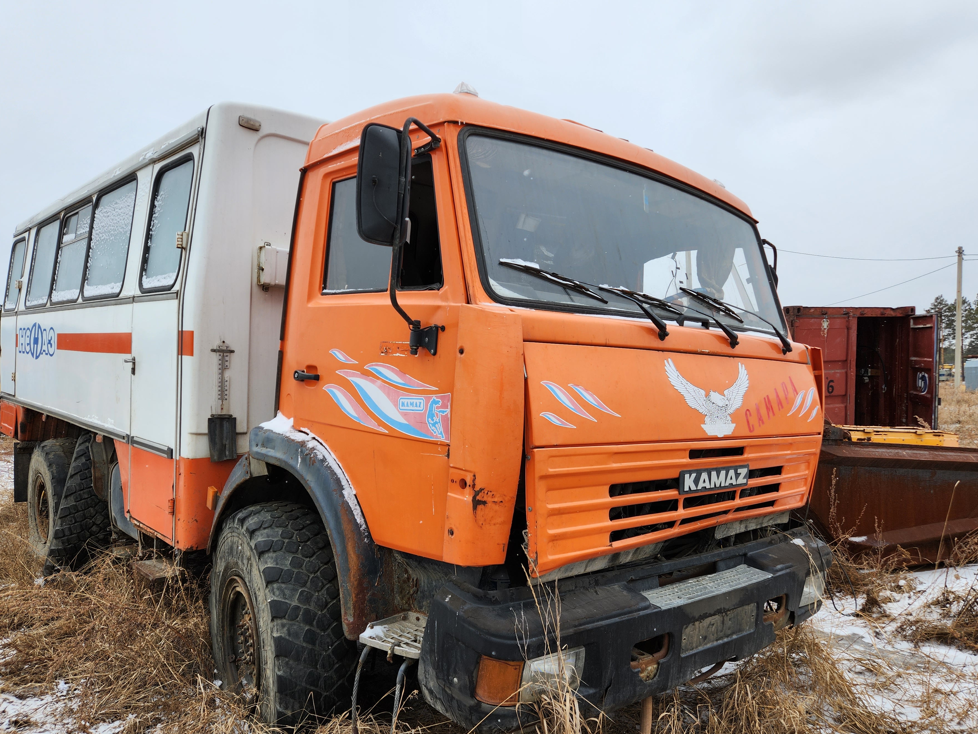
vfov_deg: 53.0
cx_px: 483
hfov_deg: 67.3
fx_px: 735
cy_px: 405
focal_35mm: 26
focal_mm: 5.4
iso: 20
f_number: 1.8
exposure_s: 1/836
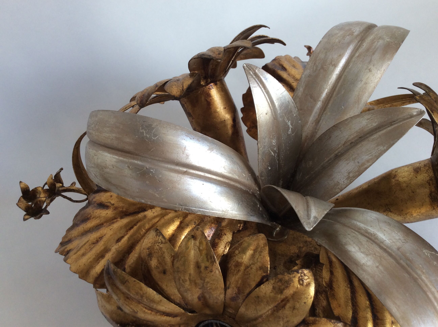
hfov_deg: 56.9
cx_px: 219
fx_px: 404
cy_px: 164
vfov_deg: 44.1
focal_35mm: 32
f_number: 2.4
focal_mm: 3.3
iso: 32
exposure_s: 1/25
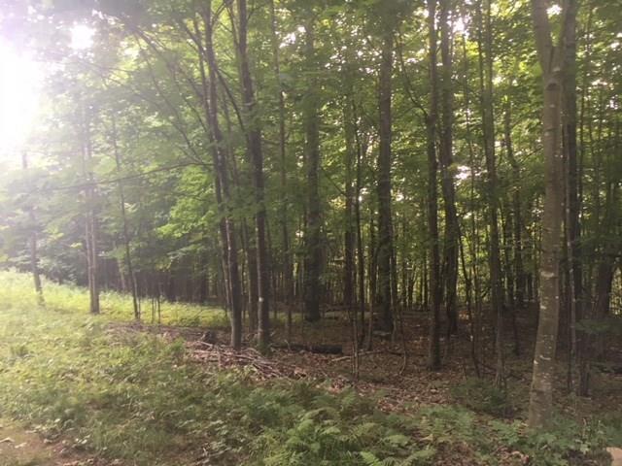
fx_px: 521
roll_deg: +2.6
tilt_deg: +4.8
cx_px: 311
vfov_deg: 48.2
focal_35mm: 29
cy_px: 233
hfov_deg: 61.7
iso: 64
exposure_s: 1/30
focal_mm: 4.15
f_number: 2.2
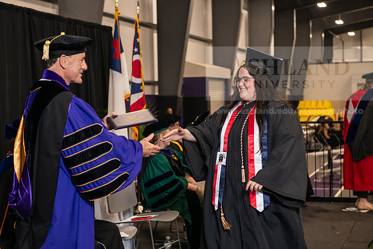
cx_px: 186
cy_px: 124
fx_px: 725
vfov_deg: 19.5
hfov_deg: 28.8
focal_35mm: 70
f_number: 5
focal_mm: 70
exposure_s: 1/125
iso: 1600
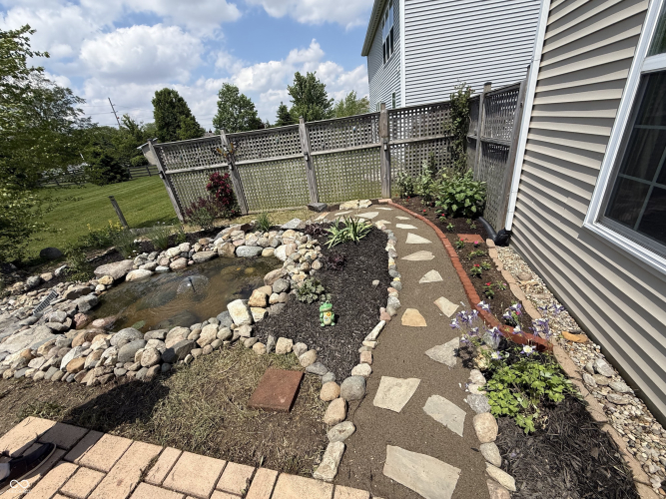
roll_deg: +8.6
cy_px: 250
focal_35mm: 14
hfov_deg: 102.1
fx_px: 269
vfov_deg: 85.7
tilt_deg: -24.5
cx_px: 333
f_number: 2.2
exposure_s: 1/2165
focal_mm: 2.22
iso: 50
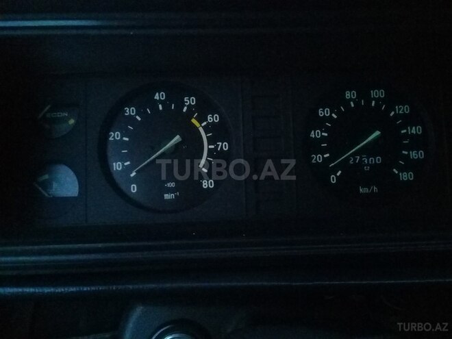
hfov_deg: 58.4
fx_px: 405
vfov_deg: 45.4
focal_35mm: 31
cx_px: 226
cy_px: 170
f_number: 2.2
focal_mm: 3.3
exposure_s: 1/17
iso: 1250
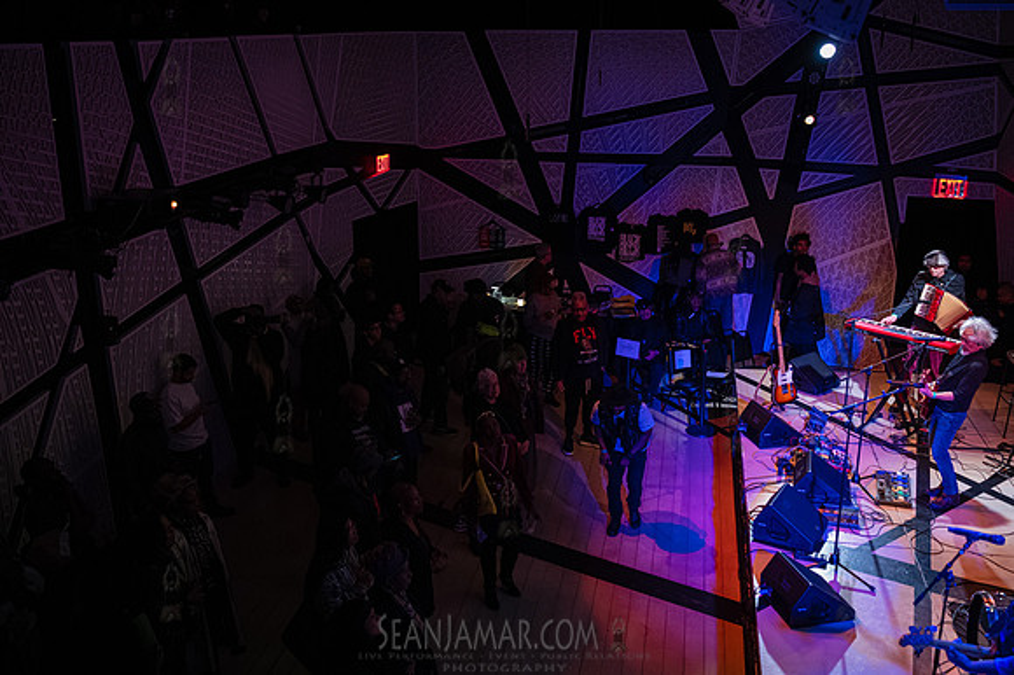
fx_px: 985
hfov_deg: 54.5
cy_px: 338
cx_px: 507
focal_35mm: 35
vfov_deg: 37.8
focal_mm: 35
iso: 10000
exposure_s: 1/400
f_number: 3.5
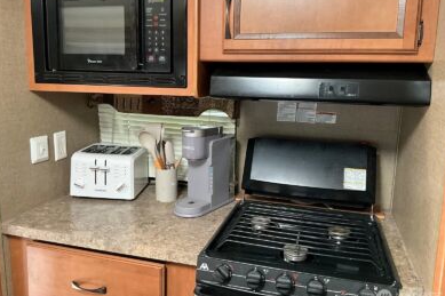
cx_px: 222
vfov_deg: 42.3
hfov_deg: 60.3
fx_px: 383
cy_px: 137
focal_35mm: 31
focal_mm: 3
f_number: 1.8
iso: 320
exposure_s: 1/59
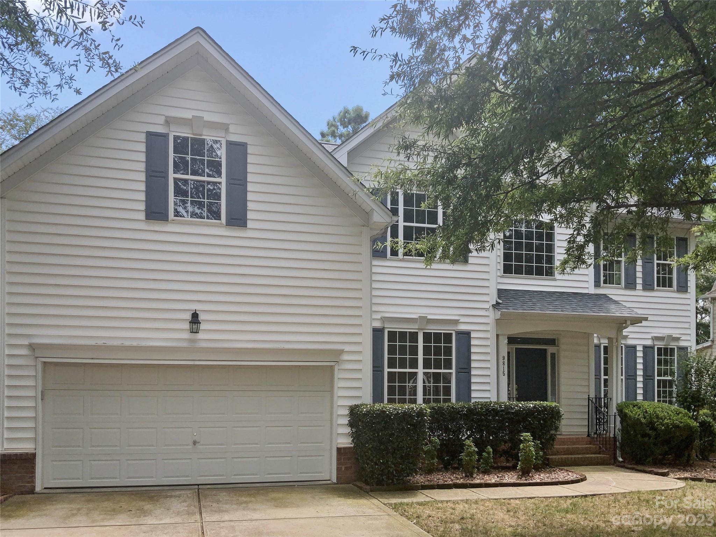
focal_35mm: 29
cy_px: 268
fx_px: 600
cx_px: 358
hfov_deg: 61.7
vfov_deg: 48.2
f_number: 1.8
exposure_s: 1/480
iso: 16
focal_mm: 3
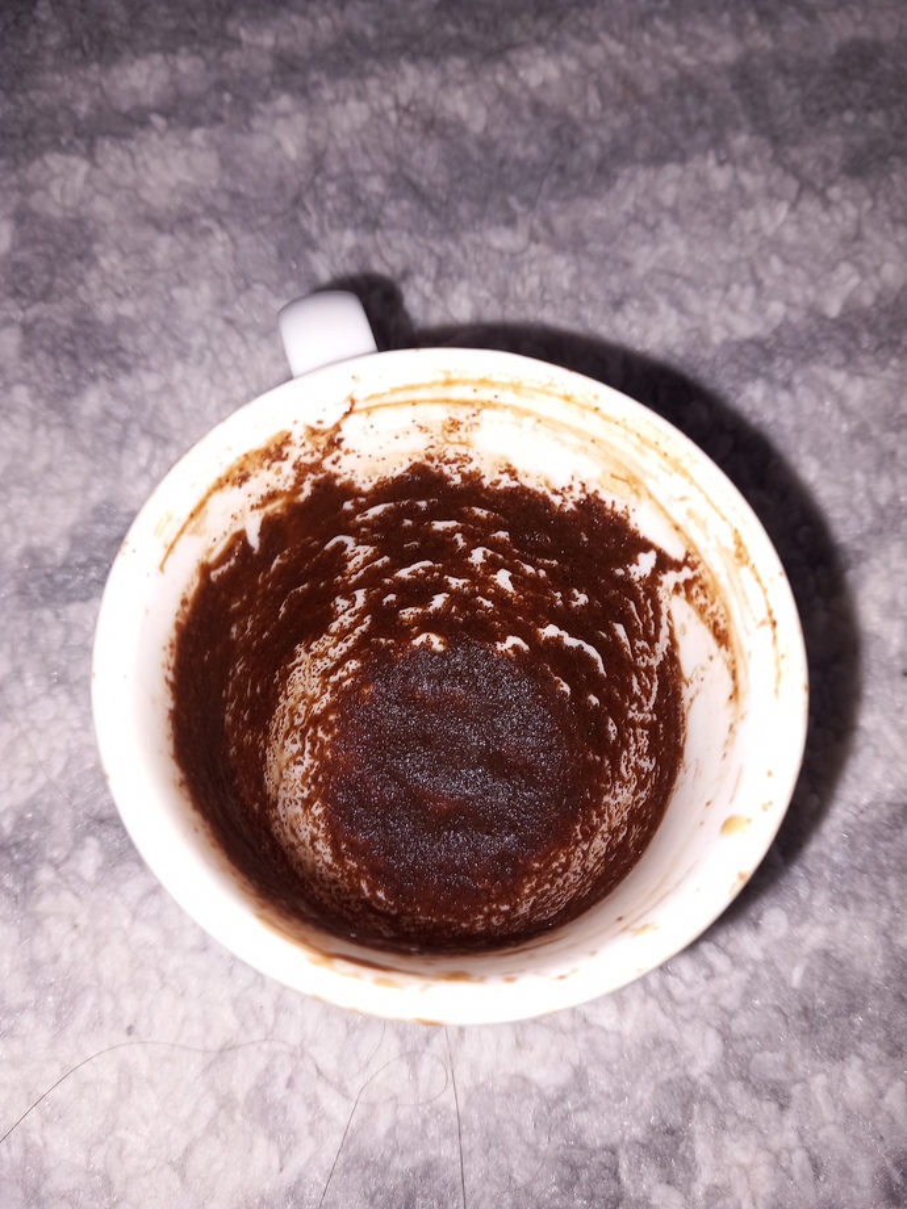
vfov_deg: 65.3
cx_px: 454
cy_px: 604
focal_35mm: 27
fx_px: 943
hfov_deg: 51.4
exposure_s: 1/50
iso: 32
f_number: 1.8
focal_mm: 4
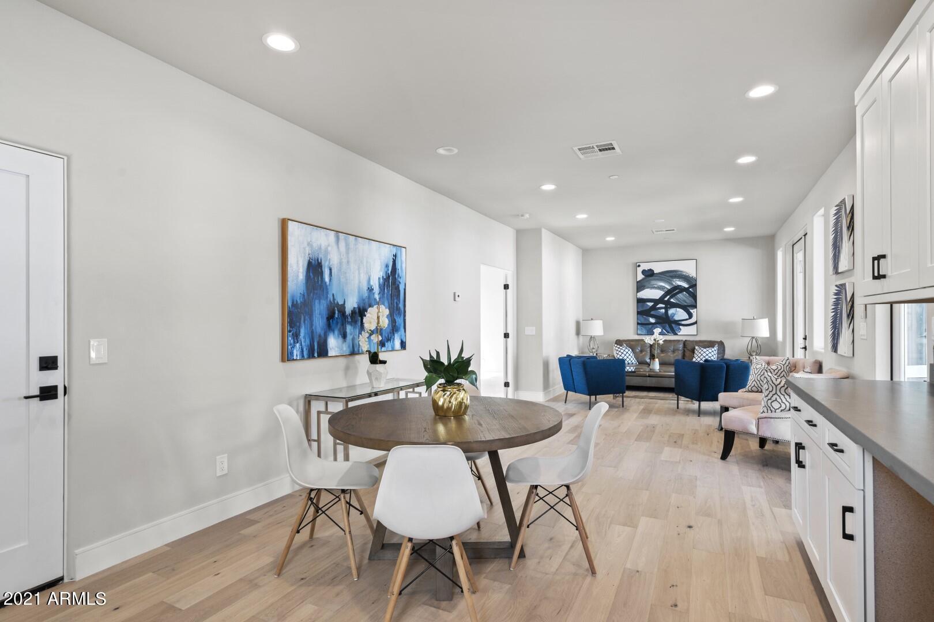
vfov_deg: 67.4
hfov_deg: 90.0
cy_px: 311
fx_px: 467
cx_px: 467
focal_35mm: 18
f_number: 8
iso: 500
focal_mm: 18
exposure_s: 1/6
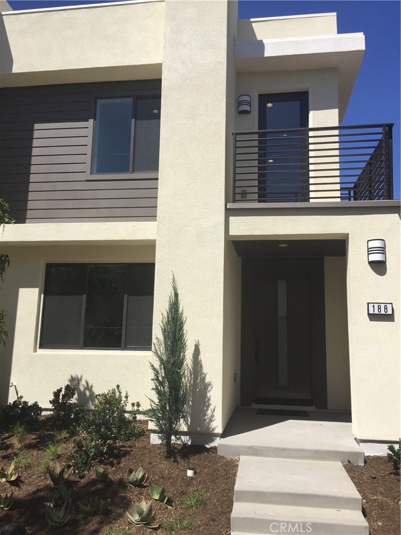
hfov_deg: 48.2
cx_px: 200
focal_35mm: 29
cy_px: 268
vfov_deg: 61.7
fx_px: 448
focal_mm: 4.15
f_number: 2.2
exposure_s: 1/2475
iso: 32
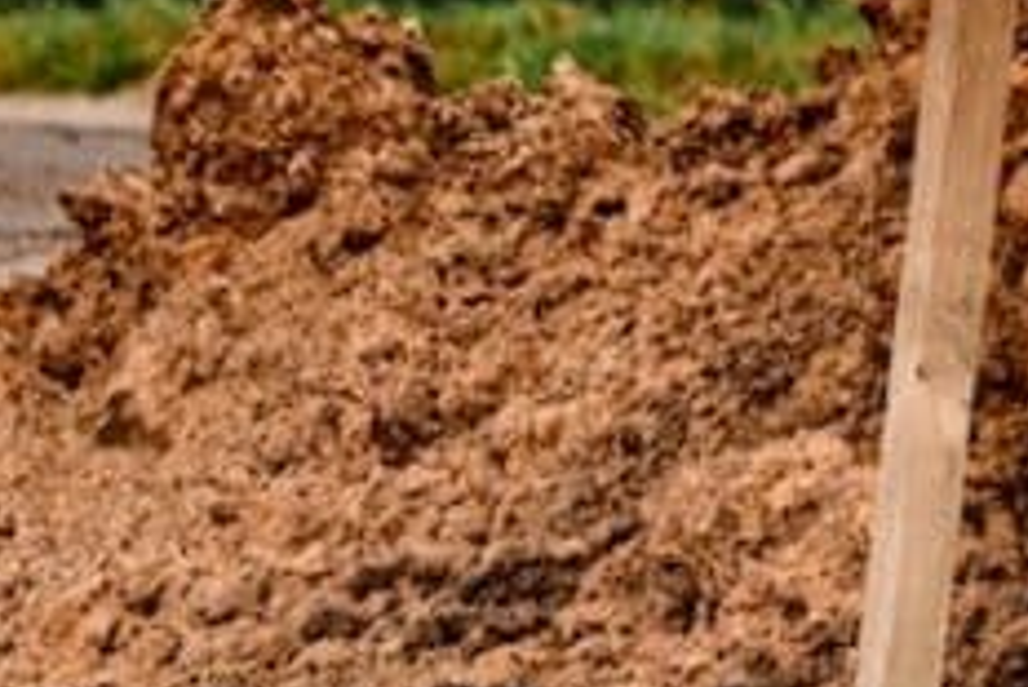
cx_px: -904
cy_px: 561
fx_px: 8715
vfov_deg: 4.5
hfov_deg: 6.6
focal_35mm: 305
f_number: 5
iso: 160
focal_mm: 62
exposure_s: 1/200
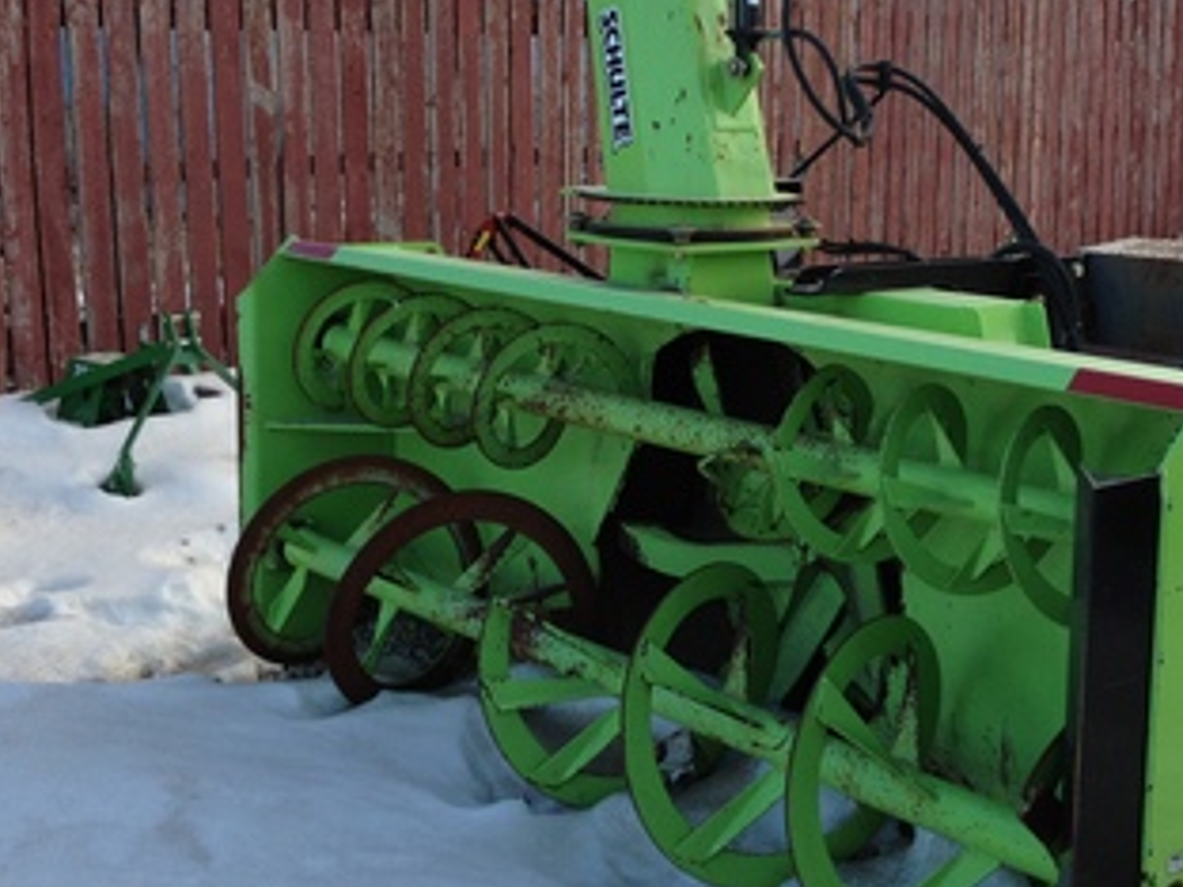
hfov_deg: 31.5
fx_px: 2085
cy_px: 394
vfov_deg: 24.0
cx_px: 739
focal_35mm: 61
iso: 50
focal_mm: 4.28
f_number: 2.4
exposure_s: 1/274
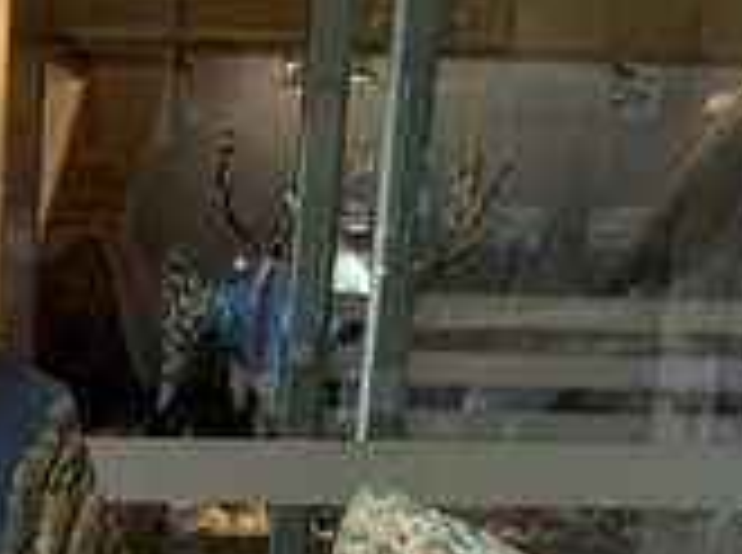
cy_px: 1180
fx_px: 2396
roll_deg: -1.8
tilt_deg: -22.0
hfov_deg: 17.0
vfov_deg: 11.6
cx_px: -90
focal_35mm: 112
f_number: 1.78
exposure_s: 1/120
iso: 100
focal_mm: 6.76
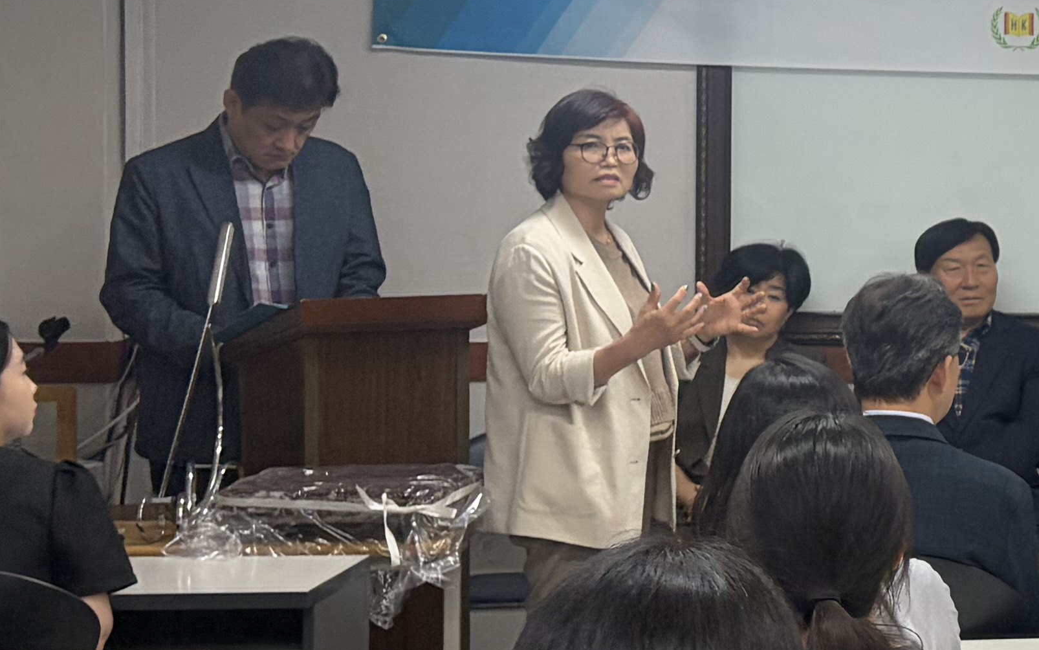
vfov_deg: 13.3
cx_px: 1650
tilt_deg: -1.9
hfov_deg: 18.3
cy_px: 248
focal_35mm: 98
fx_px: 2775
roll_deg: -0.8
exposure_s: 1/170
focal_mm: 5.96
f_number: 1.6
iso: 125
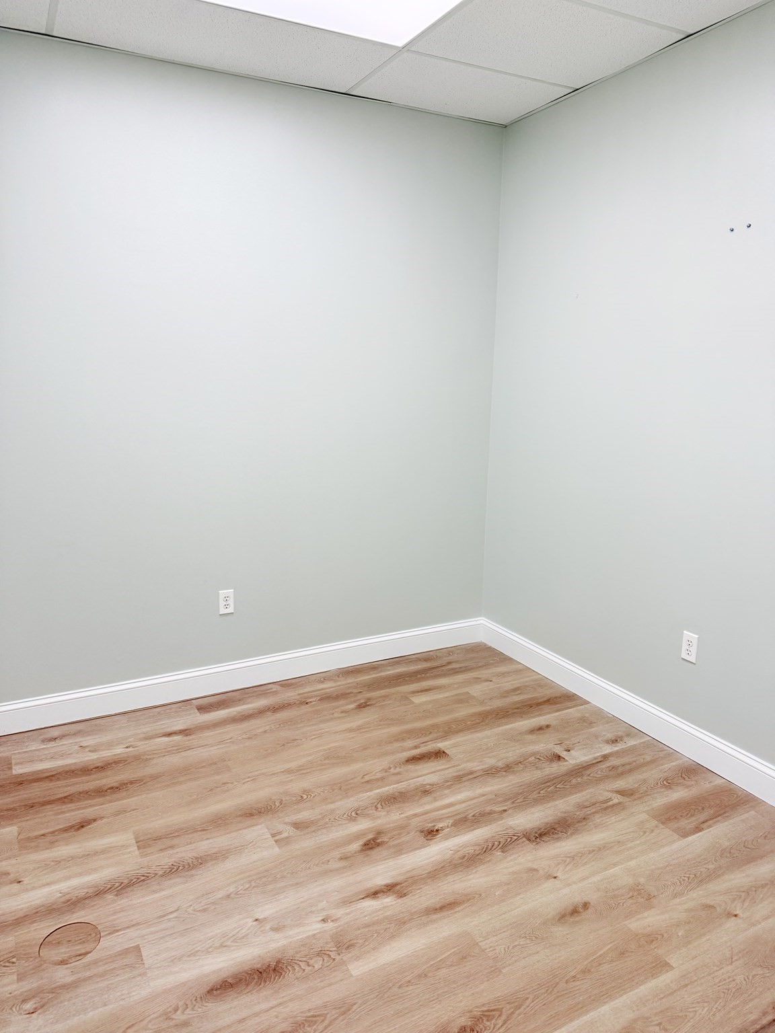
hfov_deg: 56.8
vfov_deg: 71.6
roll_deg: +1.1
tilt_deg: -10.7
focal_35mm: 24
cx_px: 388
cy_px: 516
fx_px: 716
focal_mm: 6.76
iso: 100
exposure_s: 1/120
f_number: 1.78
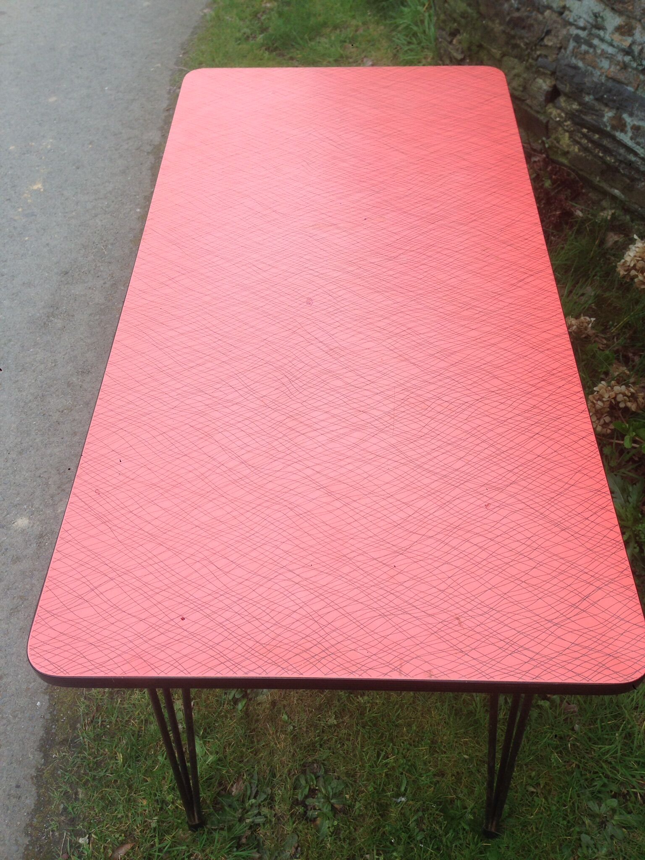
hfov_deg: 42.9
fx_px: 820
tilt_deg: -48.0
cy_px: 430
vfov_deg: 55.4
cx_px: 322
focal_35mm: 33
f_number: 2.4
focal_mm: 4.12
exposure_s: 1/293
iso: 50
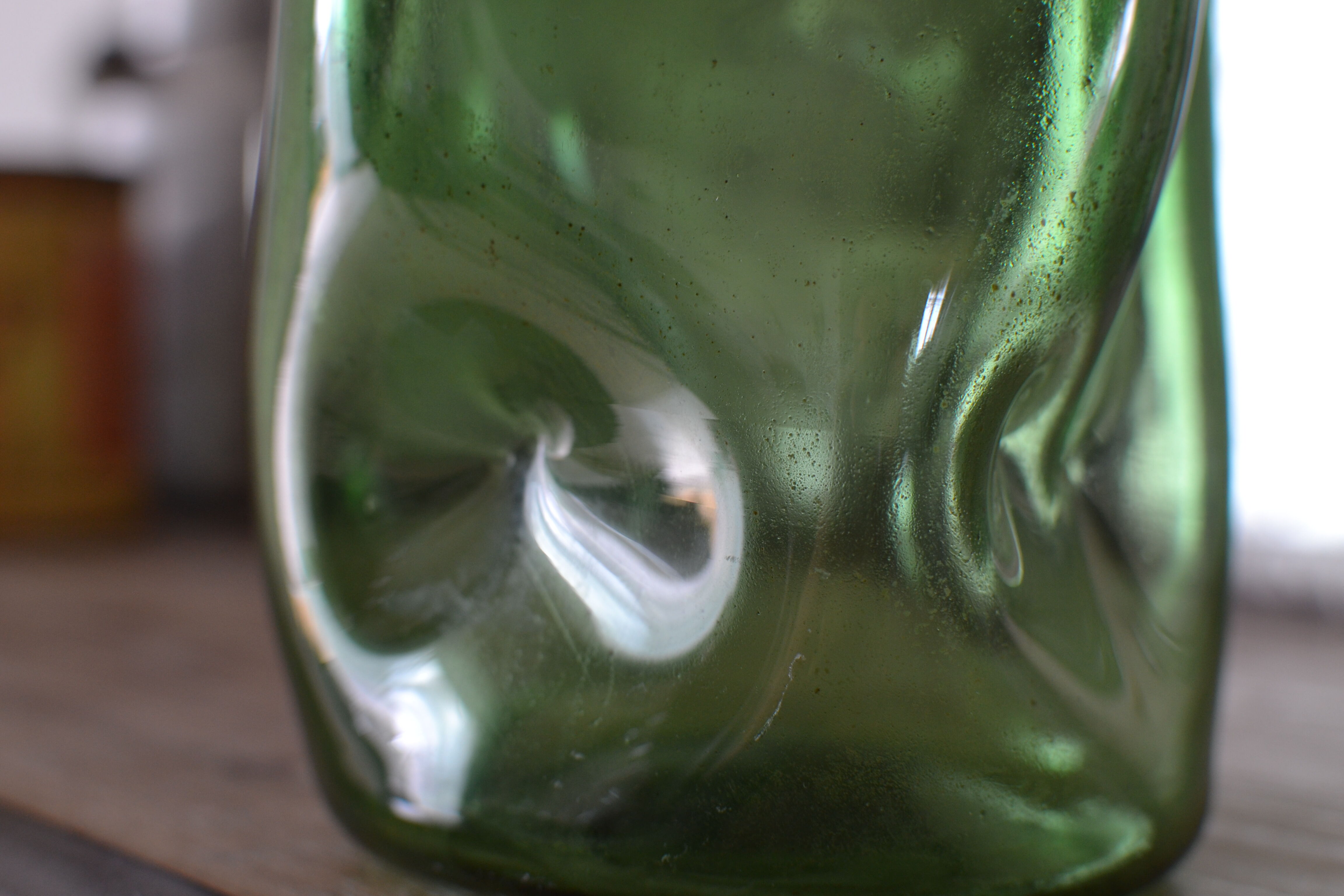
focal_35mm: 52
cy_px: 448
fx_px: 1960
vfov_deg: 25.8
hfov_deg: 37.9
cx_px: 672
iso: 400
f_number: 4
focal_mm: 35
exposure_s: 1/60
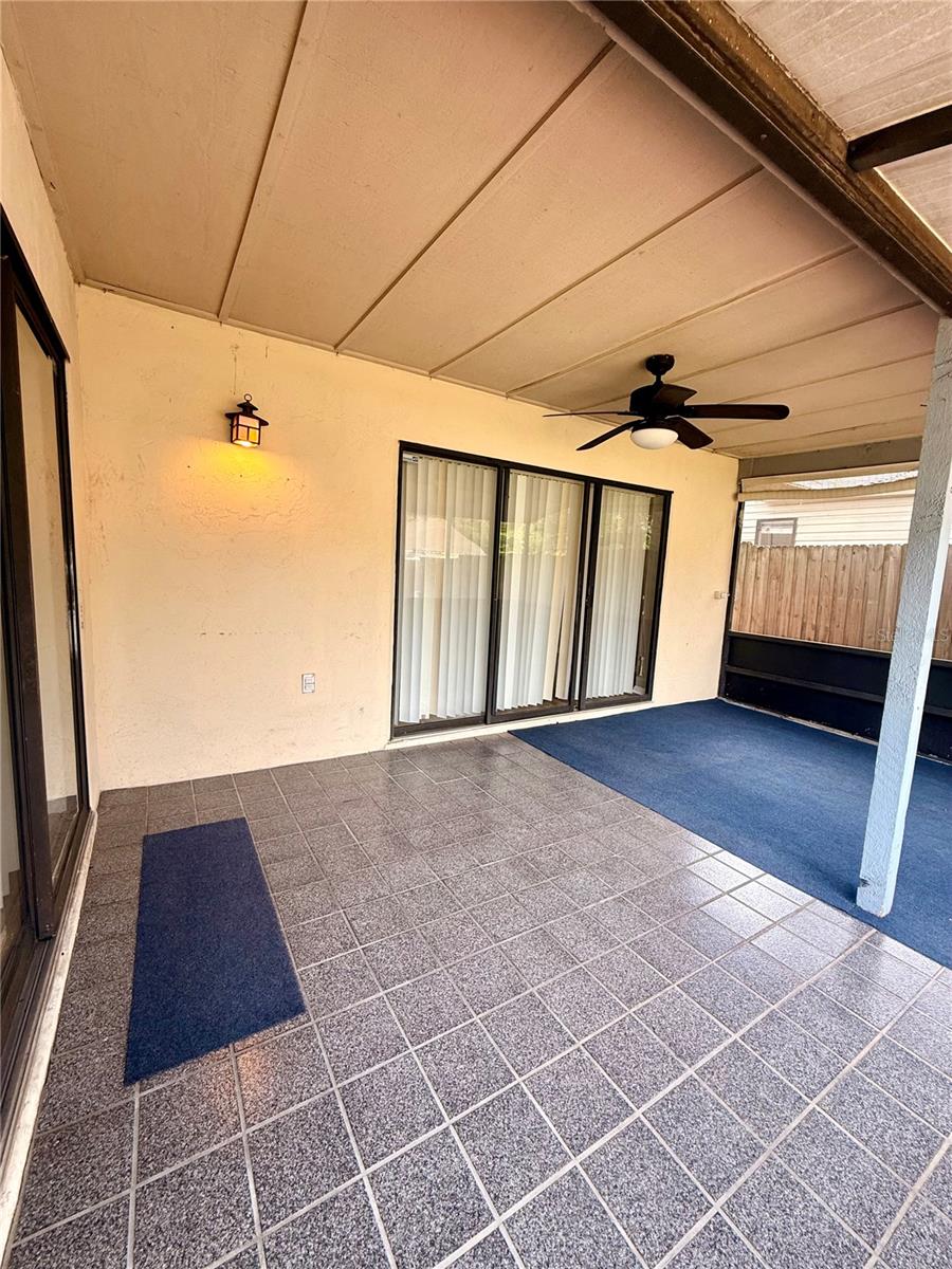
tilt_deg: -6.5
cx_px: 476
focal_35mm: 14
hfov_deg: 85.7
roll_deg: -3.0
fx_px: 513
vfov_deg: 102.1
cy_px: 634
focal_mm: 2.22
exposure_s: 1/99
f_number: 2.2
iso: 80
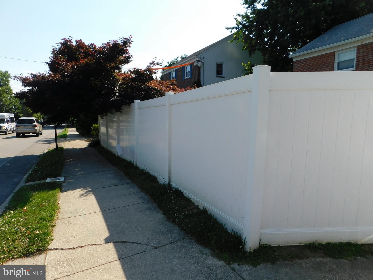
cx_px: 186
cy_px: 140
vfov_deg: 58.9
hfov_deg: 73.9
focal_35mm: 23
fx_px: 248
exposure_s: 1/1250
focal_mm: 4
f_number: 3
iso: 125
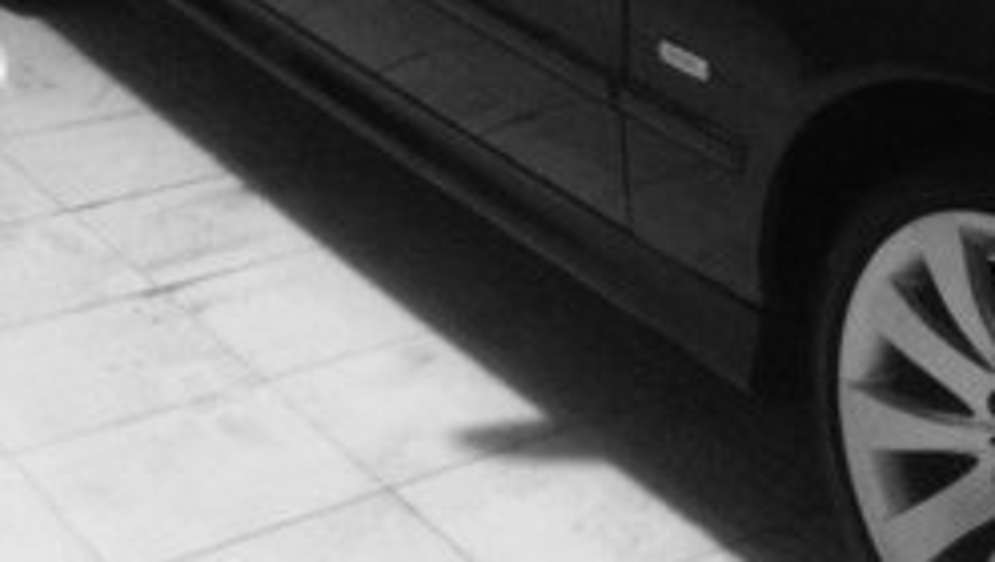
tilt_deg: -19.3
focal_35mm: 84
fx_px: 2218
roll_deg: -1.9
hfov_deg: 24.8
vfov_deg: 14.0
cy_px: -106
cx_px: 802
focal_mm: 4.15
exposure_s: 1/20
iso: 250
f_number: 2.2
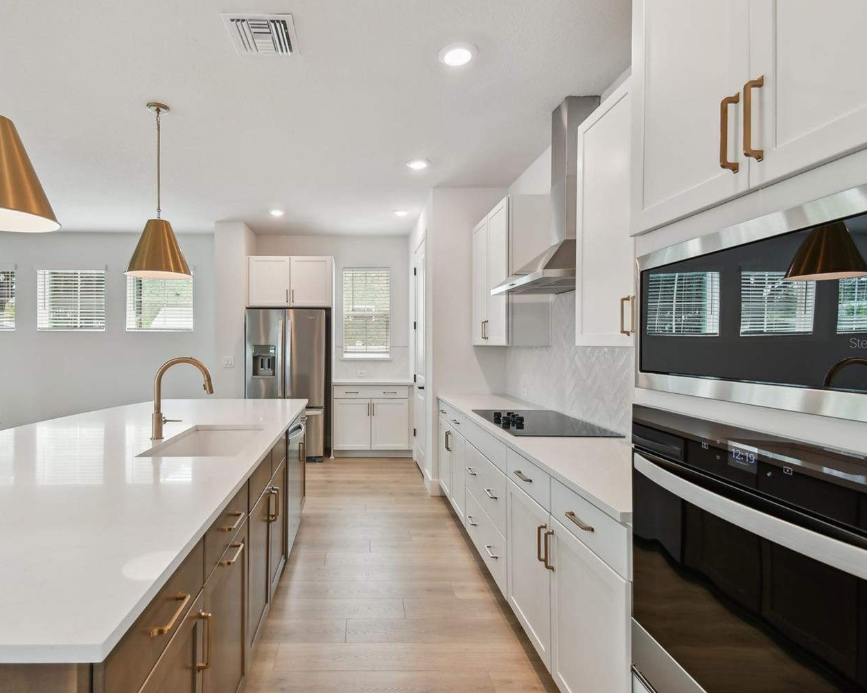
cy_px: 343
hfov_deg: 85.5
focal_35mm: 18
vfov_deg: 73.8
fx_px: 462
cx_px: 357
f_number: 7.1
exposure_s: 1/25
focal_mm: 10
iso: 100
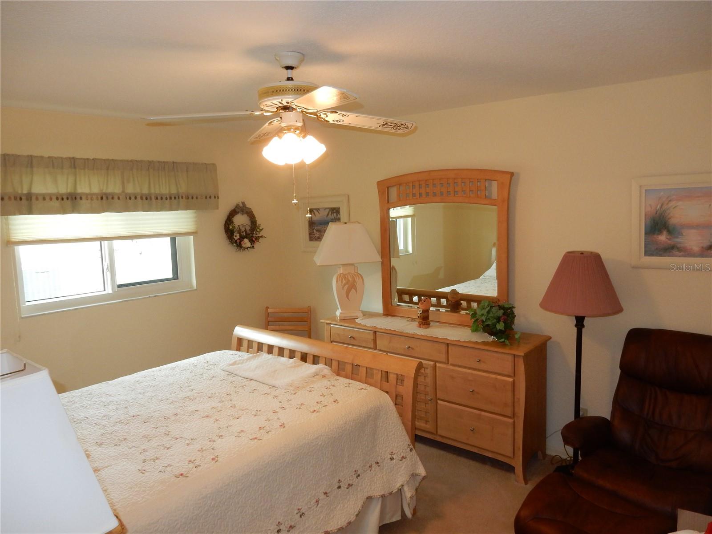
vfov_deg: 54.9
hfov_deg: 69.4
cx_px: 356
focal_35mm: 25
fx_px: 514
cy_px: 267
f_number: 3.7
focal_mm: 4.5
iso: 200
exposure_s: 1/30
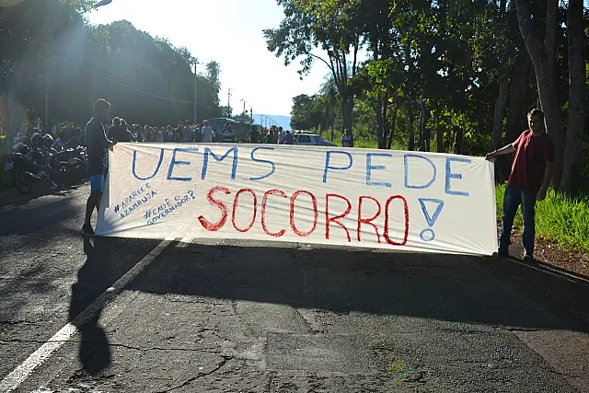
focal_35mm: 39
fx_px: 638
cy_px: 196
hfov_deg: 49.5
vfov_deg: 34.2
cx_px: 294
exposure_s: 1/320
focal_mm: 26
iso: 100
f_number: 9
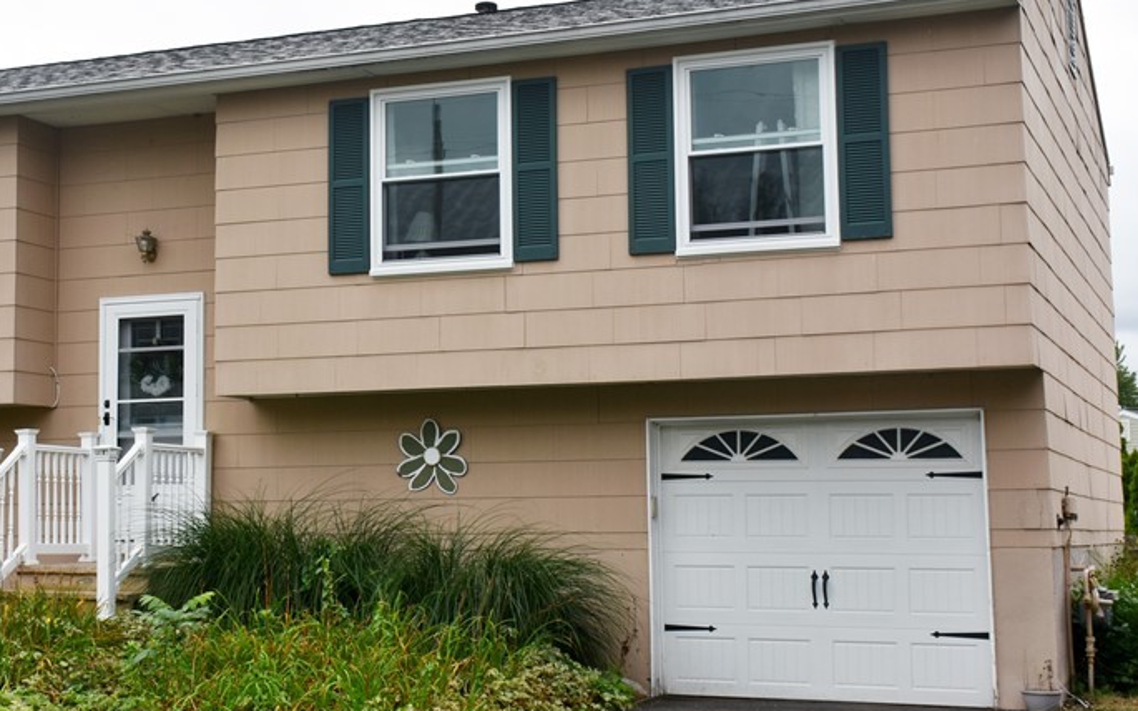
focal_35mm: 63
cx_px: 387
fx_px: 1954
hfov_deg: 32.2
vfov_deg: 20.6
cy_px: 321
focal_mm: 26
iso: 100
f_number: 9
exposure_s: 1/250
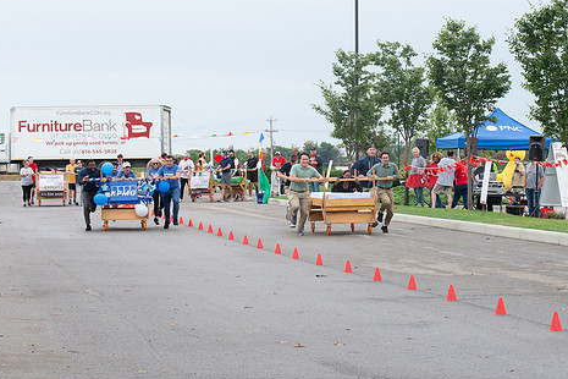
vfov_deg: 9.8
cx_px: 311
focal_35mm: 140
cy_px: 181
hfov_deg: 14.7
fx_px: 2209
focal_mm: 92
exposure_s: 1/250
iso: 640
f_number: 9
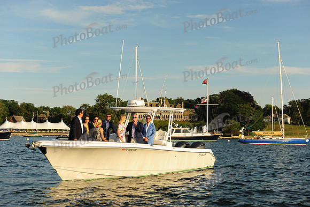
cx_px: 155
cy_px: 104
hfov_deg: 33.4
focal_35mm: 60
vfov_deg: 22.6
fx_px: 516
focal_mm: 60
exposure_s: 1/800
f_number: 7.1
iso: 250
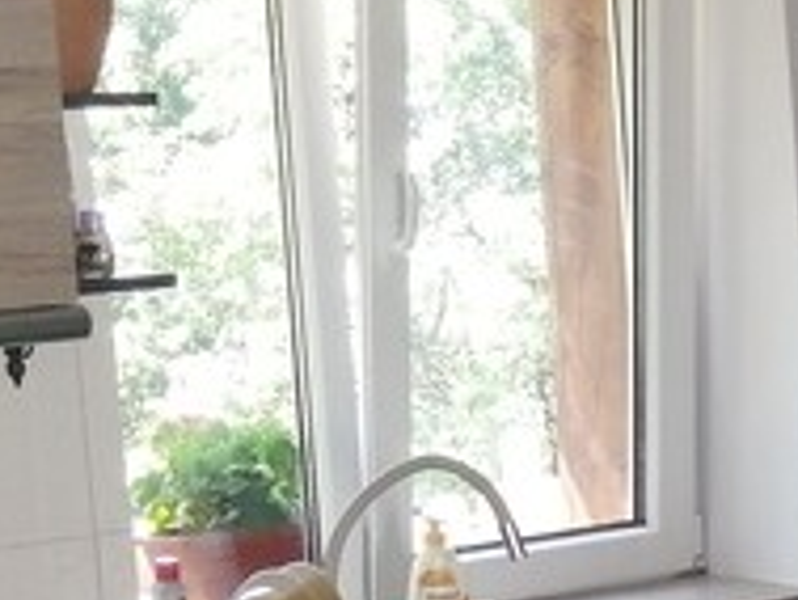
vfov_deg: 10.2
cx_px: 1469
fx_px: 3368
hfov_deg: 12.3
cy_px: 448
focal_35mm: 146
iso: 80
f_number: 1.8
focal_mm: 3.62
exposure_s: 1/50
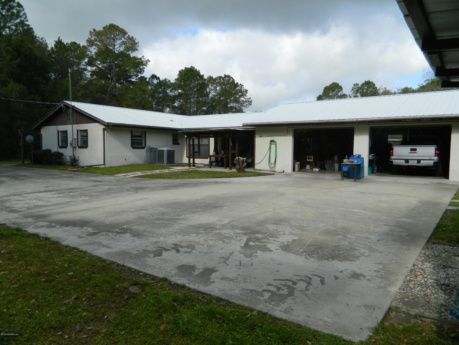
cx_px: 230
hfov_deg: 69.4
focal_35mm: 25
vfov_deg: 54.9
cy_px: 172
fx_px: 331
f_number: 8.7
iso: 80
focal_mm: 4.5
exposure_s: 1/125
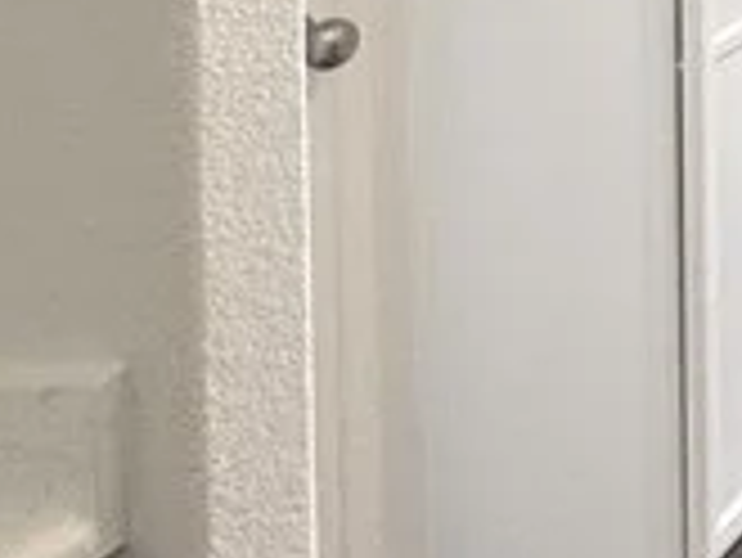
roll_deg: -0.9
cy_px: -536
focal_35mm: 87
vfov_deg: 14.4
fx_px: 1866
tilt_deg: -1.7
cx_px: 1898
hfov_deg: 13.7
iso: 40
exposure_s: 1/190
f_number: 2.2
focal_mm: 2.22
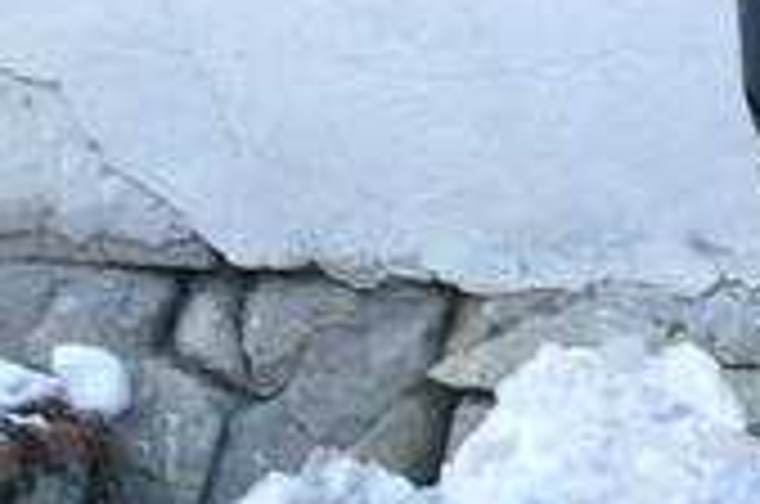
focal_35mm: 187
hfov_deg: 10.0
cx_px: 1659
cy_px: -106
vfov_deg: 7.3
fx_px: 3940
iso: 100
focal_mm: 8.3
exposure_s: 1/100
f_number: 2.8
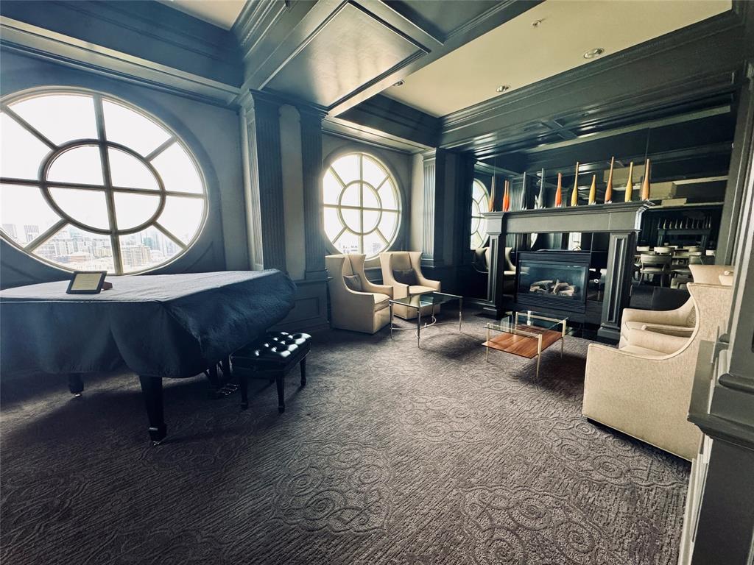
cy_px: 282
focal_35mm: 14
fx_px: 305
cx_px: 377
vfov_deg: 85.7
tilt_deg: -8.5
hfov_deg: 102.1
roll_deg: -0.3
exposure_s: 1/84
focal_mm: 2.22
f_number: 2.2
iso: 320
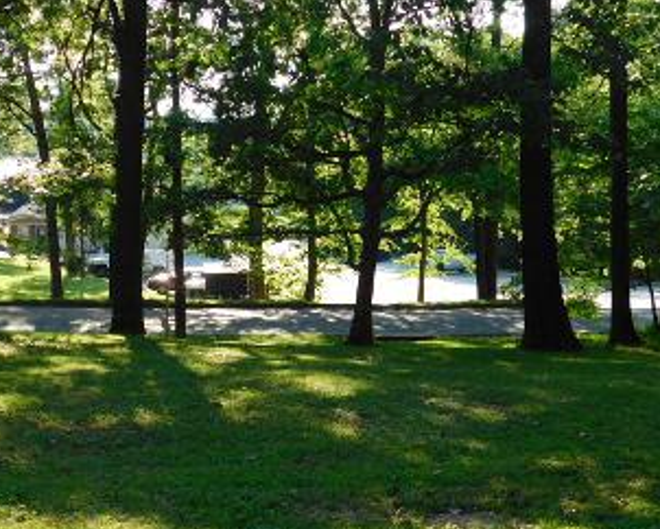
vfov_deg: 24.5
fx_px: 1212
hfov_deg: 30.4
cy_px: 334
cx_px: 280
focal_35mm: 62
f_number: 3.2
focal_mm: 5.3
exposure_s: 1/250
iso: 125
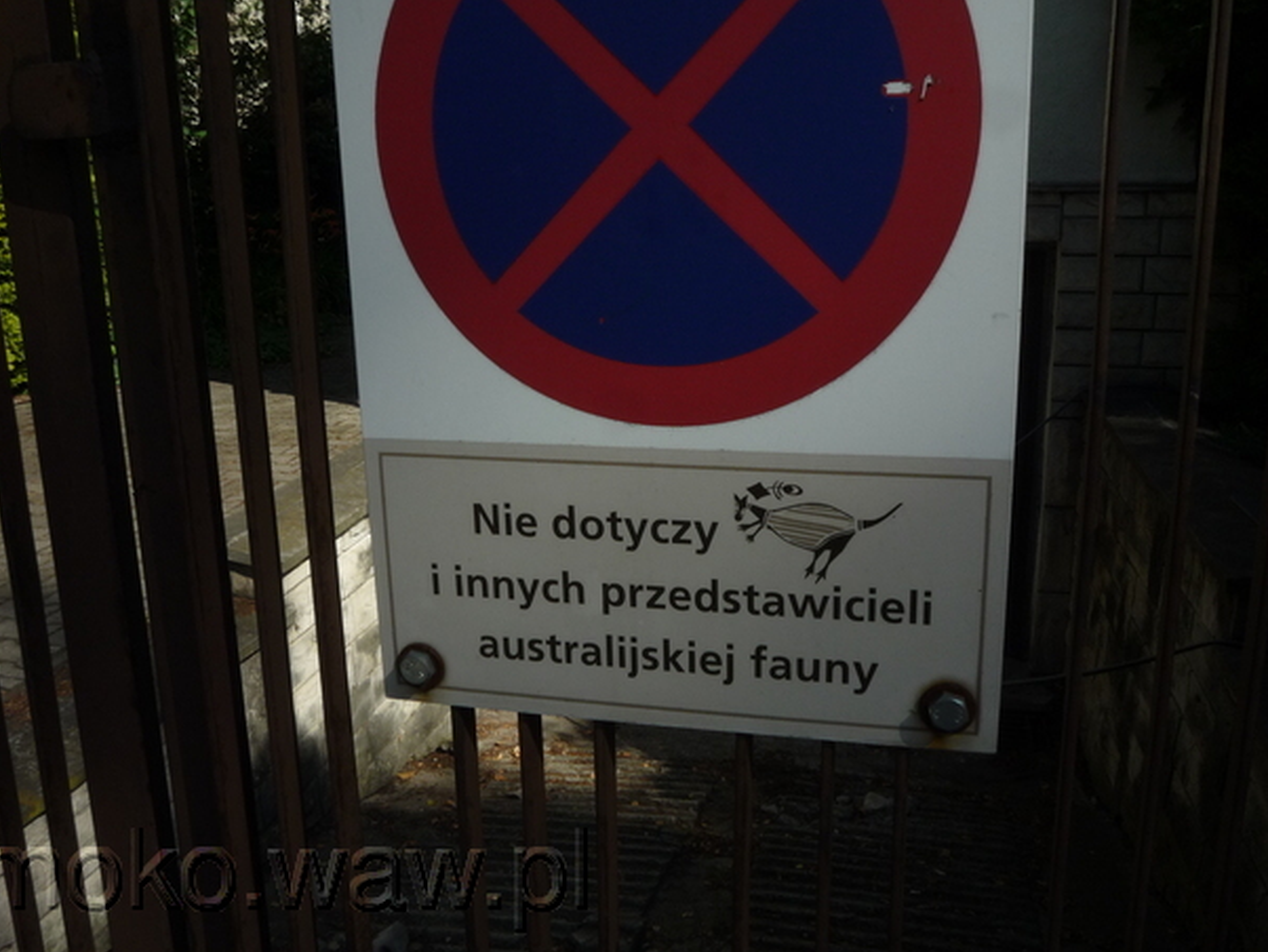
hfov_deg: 53.9
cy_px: 472
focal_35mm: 34
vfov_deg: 41.8
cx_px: 613
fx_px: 1246
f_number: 8
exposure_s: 1/250
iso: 100
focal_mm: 5.2
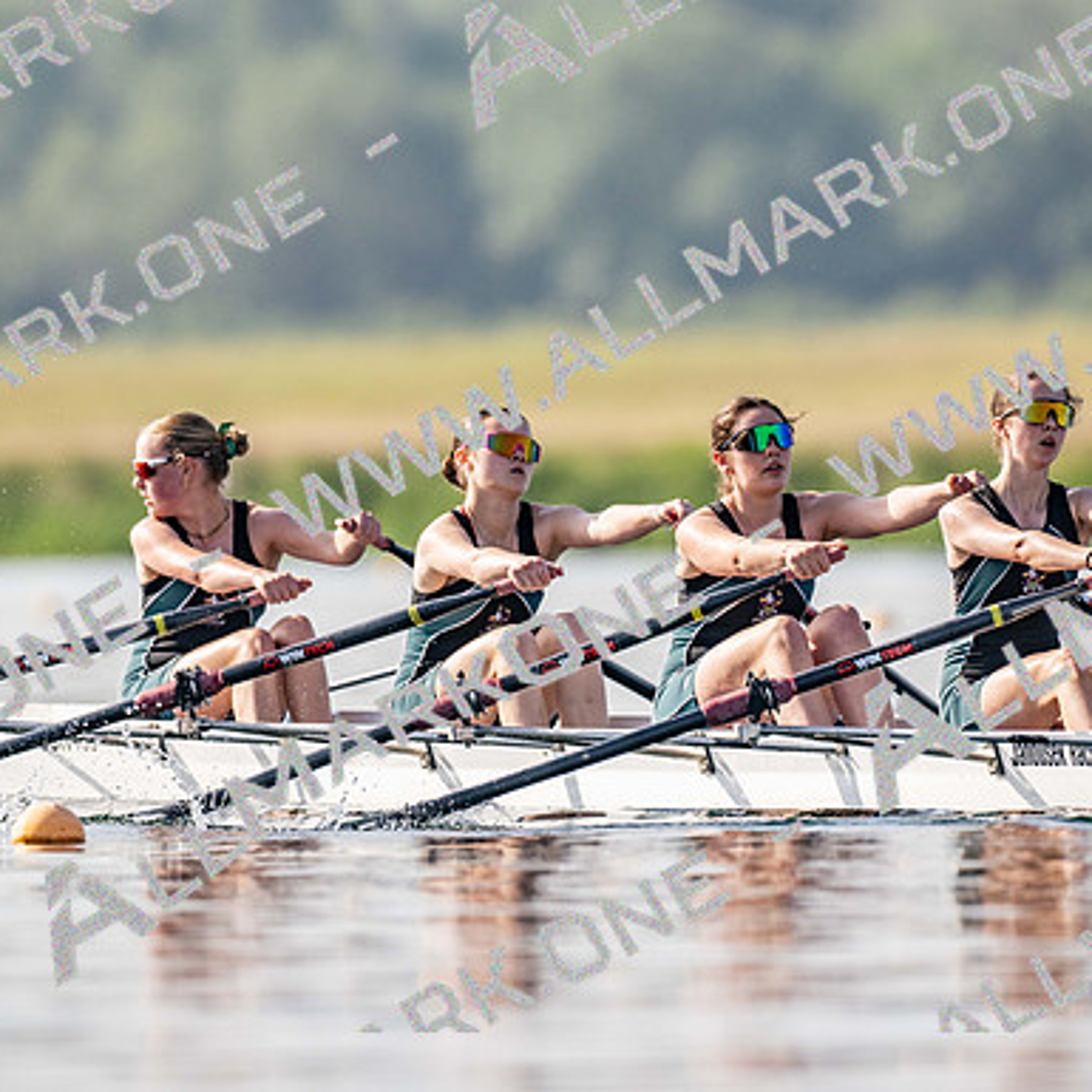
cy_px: 546
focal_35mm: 769
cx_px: 621
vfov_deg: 2.3
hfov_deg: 2.3
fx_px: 27446
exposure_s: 1/2500
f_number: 5.6
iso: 250
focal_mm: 600
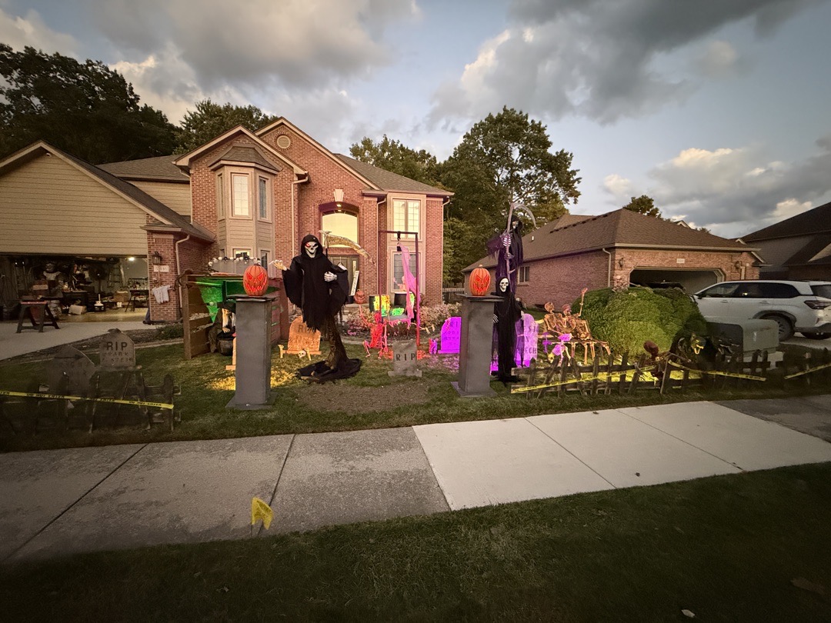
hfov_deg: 102.1
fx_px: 336
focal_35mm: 14
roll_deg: -0.2
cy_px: 312
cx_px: 416
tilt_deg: -4.2
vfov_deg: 85.7
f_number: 2.2
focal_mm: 2.22
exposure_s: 1/40
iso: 1250
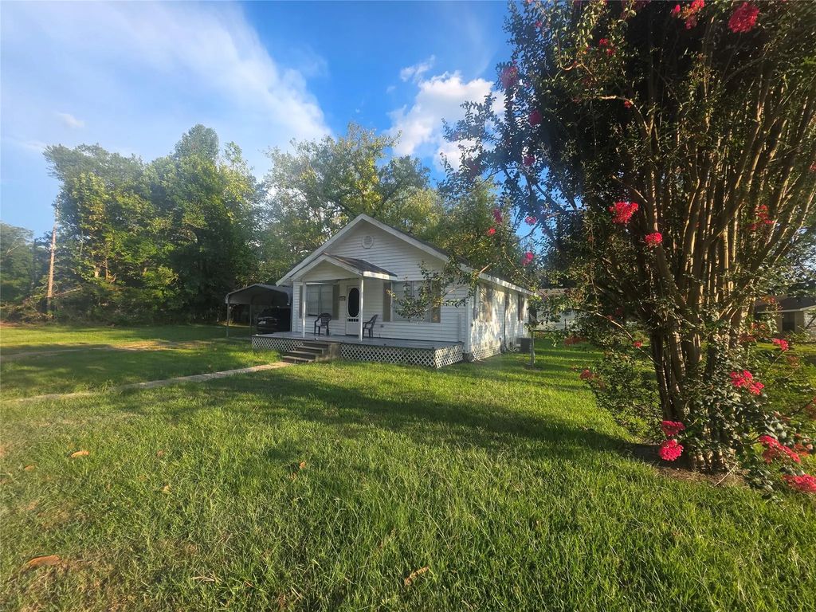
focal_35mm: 13
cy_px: 306
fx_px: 306
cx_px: 408
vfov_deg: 89.9
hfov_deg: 106.2
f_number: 1.9
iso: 40
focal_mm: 2.2
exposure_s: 1/763
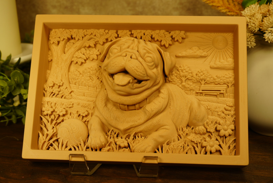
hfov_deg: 33.4
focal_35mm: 60
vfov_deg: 22.7
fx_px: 455
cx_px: 136
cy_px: 92
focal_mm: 40
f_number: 6.3
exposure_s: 1/100
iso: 100
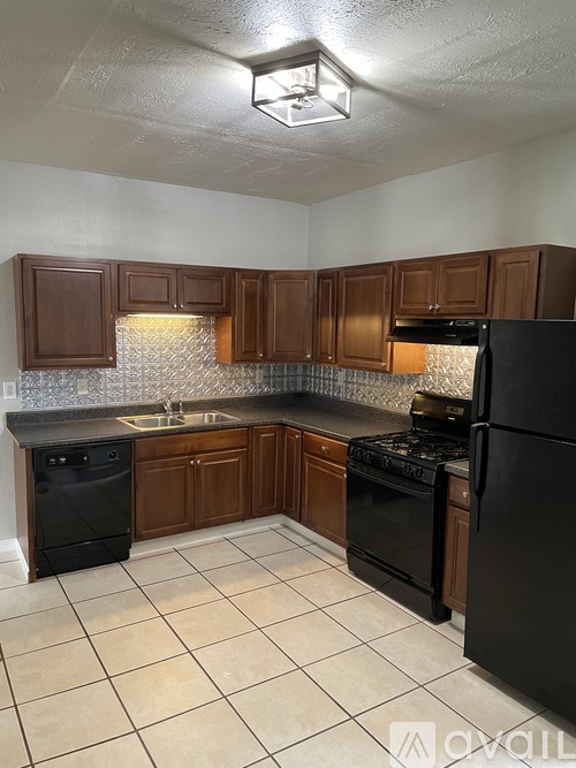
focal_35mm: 26
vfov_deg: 67.3
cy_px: 384
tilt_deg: -5.5
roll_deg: -1.0
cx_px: 288
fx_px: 577
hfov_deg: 53.0
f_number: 1.6
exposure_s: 1/60
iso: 400
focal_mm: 4.2
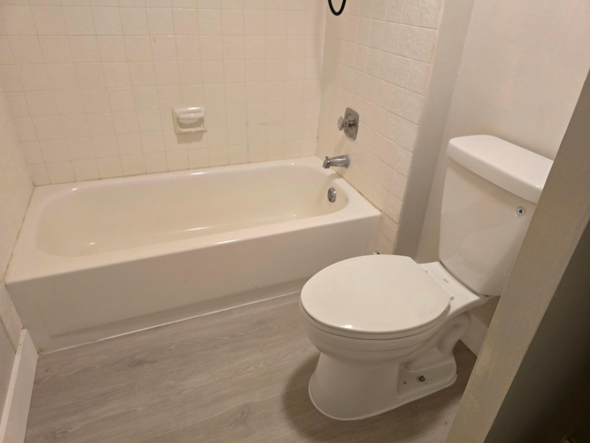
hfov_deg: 73.9
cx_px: 295
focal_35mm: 23
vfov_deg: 58.9
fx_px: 392
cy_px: 222
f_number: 1.7
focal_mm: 6.3
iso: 500
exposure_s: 1/120
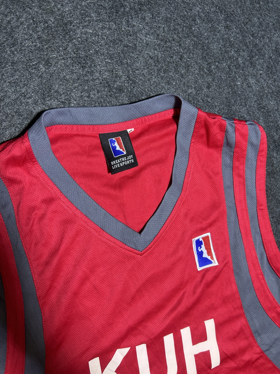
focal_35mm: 26
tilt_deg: -68.2
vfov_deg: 67.3
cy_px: 187
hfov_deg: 53.1
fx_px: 280
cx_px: 140
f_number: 1.5
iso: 100
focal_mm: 5.7
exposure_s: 1/50
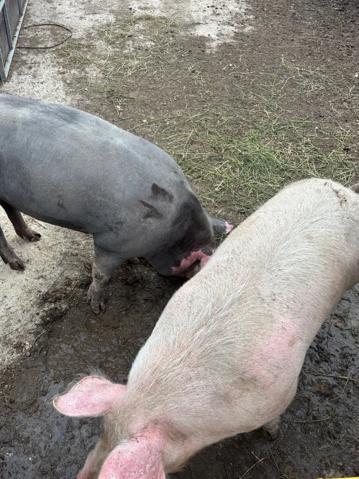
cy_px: 235
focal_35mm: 30
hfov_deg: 46.7
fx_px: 415
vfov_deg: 60.0
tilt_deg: -45.8
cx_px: 157
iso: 50
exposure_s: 1/568
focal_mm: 5.96
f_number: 1.6
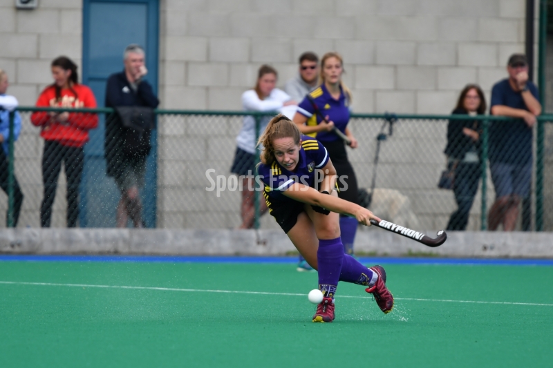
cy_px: 184
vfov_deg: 2.5
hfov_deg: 3.7
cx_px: 276
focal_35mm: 560
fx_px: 8600
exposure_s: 1/1000
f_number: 4
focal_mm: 280
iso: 160
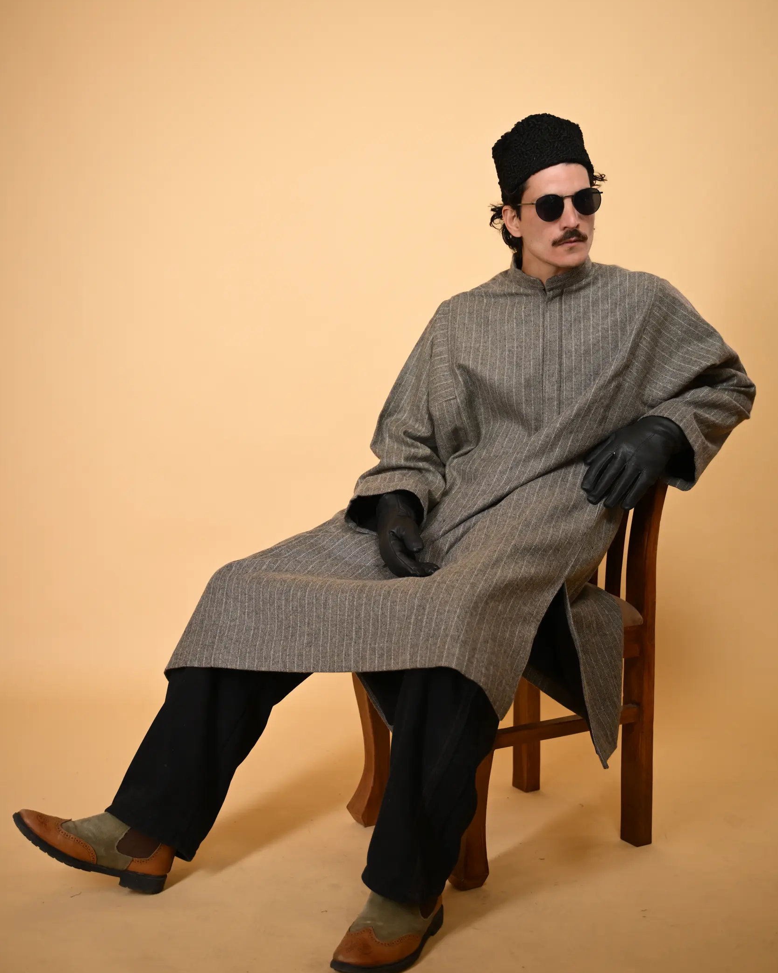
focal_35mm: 46
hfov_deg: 32.7
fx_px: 1324
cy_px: 418
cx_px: 382
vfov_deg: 40.2
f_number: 2.8
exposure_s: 1/320
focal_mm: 40
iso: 250
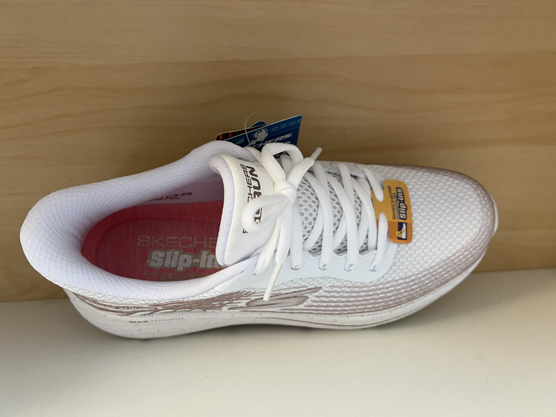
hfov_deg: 67.3
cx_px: 278
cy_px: 208
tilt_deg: -19.4
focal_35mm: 26
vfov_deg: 53.1
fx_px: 418
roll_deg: +1.7
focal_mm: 5.7
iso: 80
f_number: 1.5
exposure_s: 1/50
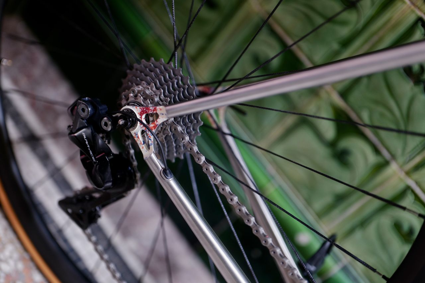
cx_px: 212
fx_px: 590
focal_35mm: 50
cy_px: 142
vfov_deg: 27.0
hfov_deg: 39.6
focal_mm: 50
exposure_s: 1/125
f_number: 1.4
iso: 500
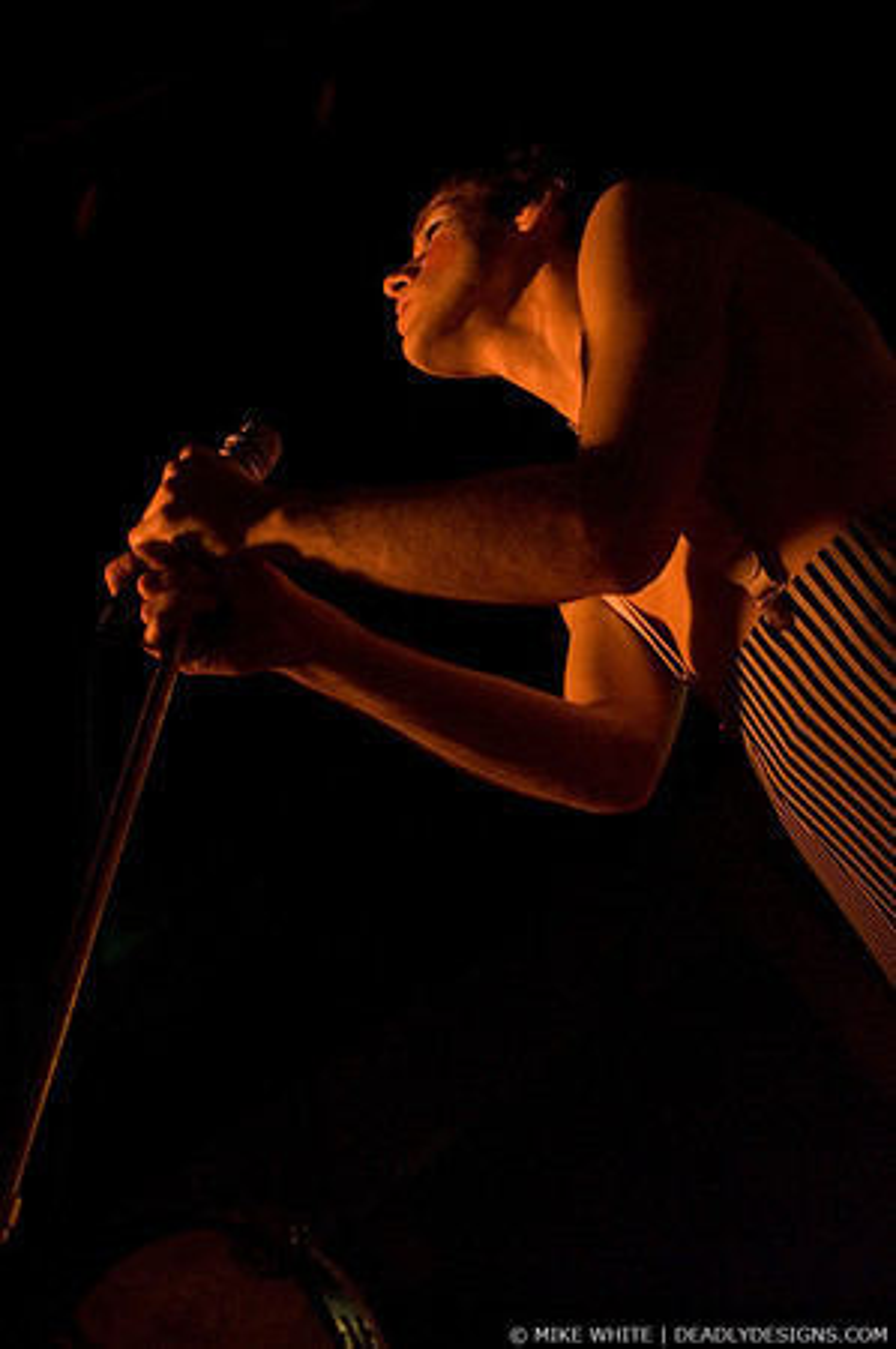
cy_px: 674
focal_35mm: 52
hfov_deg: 25.7
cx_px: 448
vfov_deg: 37.9
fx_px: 1964
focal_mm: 35
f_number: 2.8
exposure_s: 1/50
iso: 1600
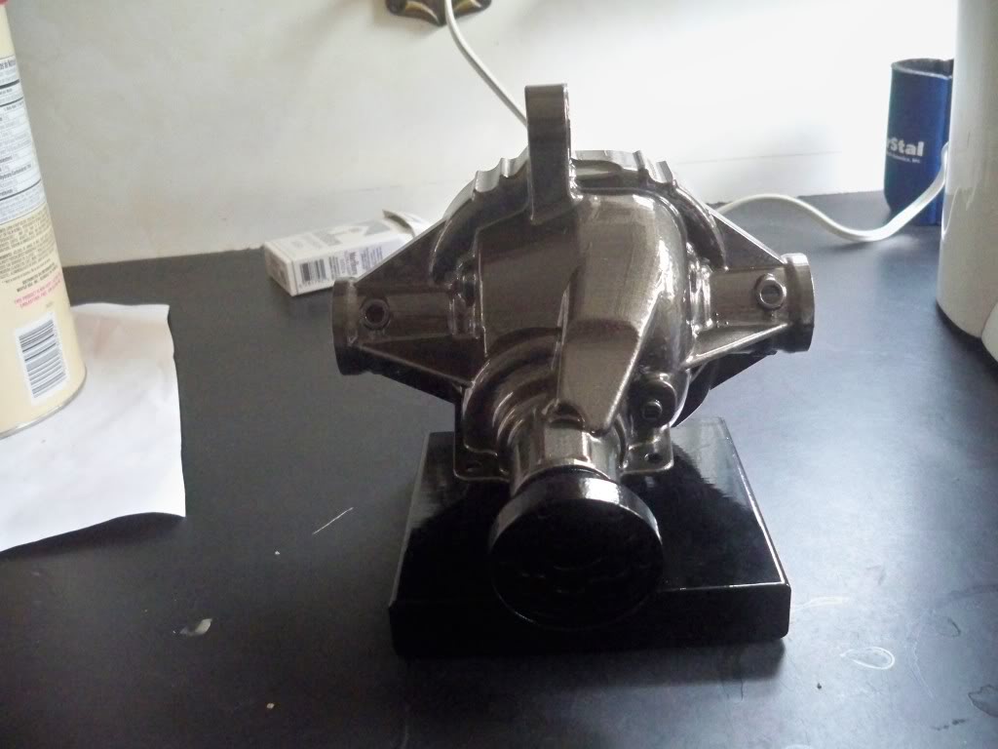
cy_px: 374
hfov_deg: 52.6
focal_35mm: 35
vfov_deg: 40.7
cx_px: 499
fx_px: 1009
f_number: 3.1
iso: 1250
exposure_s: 1/60
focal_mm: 6.3
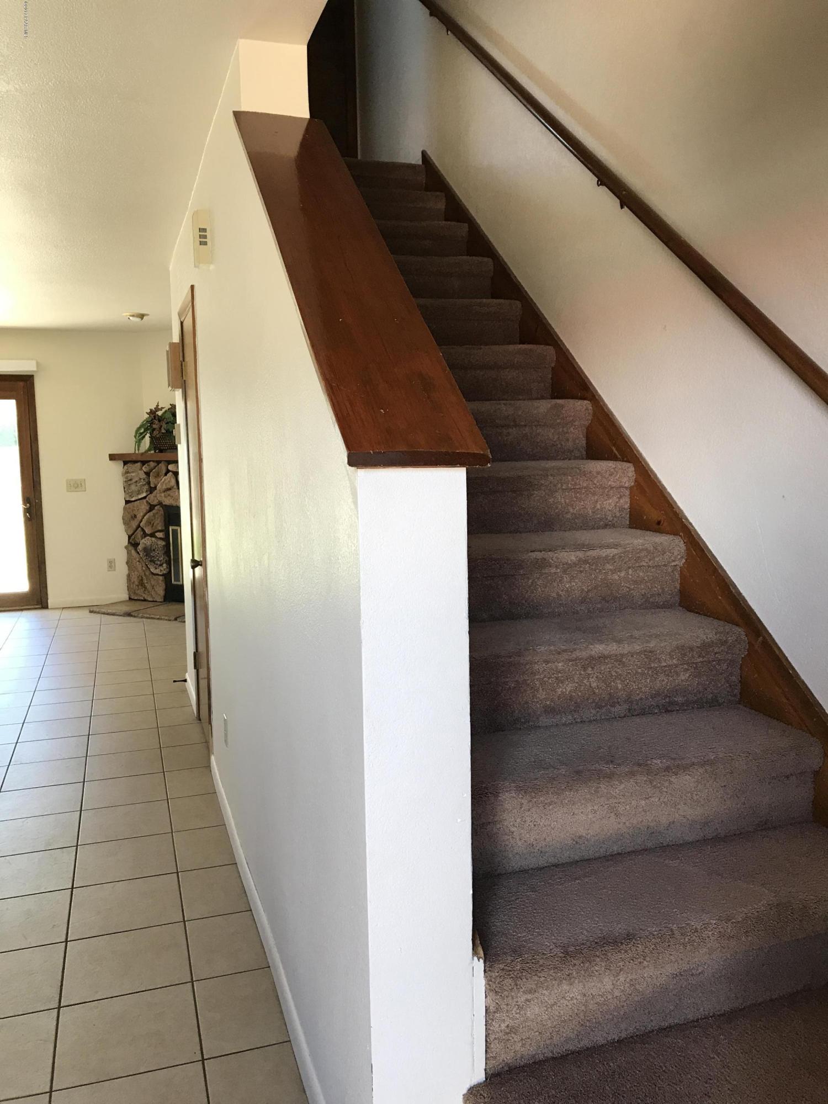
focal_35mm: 28
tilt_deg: -6.4
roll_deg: +0.7
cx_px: 414
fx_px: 893
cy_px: 552
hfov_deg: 49.7
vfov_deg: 63.4
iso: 25
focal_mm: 3.99
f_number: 1.8
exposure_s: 1/40
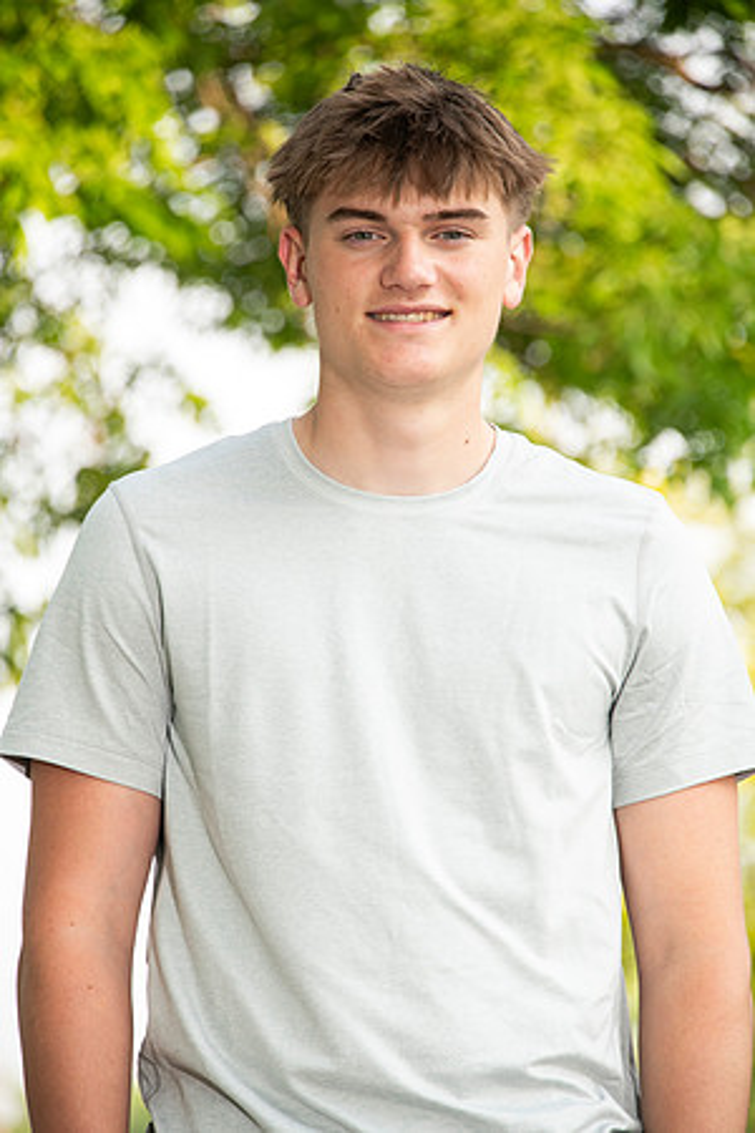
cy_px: 566
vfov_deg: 8.2
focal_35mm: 250
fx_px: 7864
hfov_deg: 5.5
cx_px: 378
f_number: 7.1
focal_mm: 250
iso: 320
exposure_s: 1/160
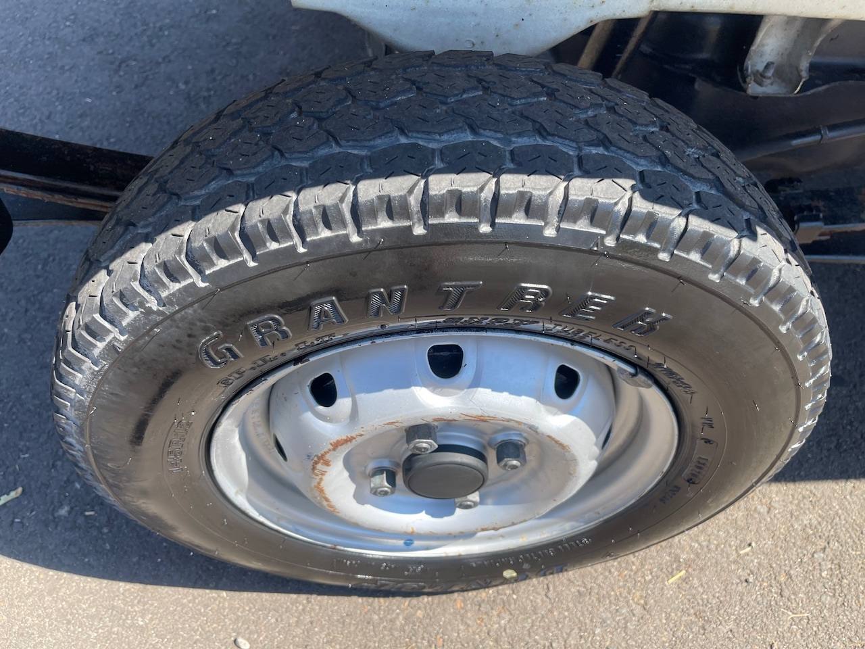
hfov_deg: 69.4
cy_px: 324
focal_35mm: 25
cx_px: 432
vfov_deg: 54.9
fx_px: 625
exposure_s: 1/484
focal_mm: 5.1
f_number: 1.6
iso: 32
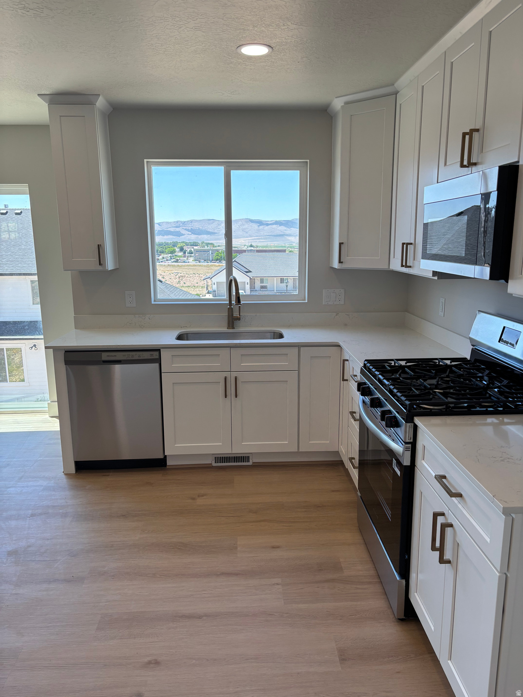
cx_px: 262
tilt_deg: -11.7
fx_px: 524
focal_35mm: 26
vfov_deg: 67.3
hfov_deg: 53.1
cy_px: 348
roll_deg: +0.0
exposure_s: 1/253
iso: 50
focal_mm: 5.96
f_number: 1.6
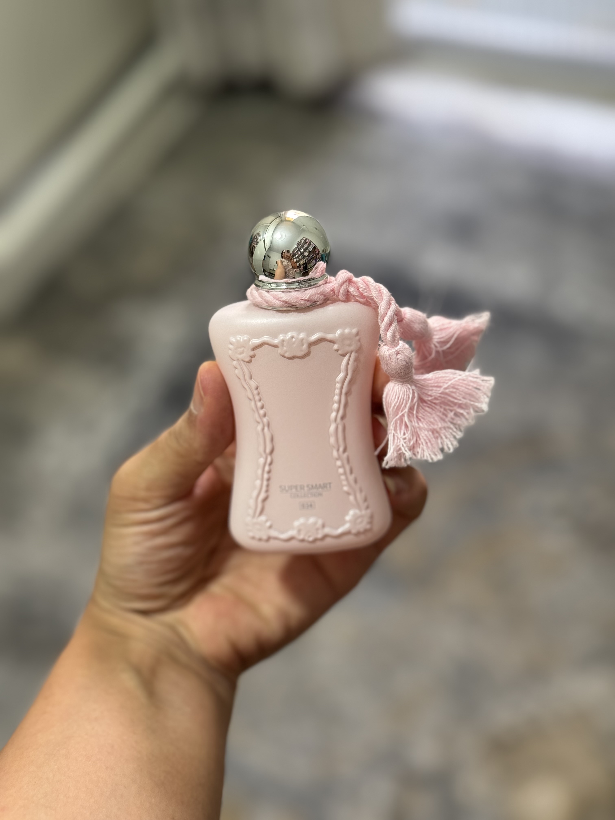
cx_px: 308
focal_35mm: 48
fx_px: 1137
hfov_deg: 30.3
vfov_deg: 39.7
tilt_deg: -50.0
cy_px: 410
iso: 100
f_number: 1.78
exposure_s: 1/60
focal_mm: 6.76
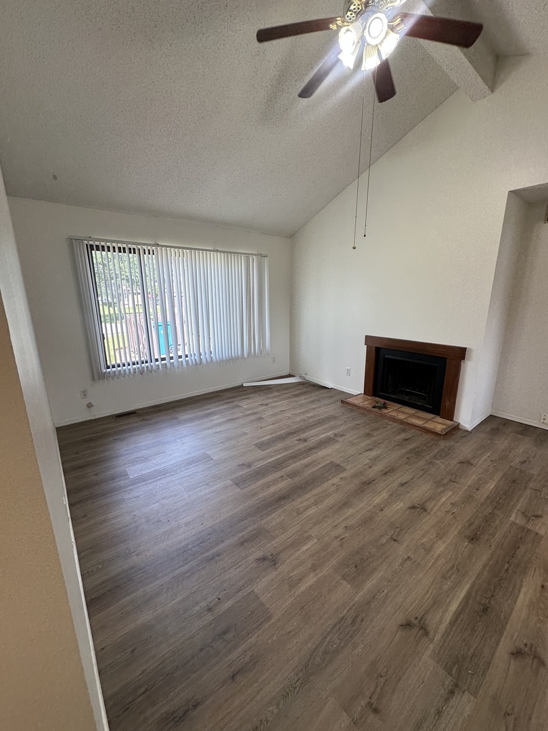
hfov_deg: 85.7
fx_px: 296
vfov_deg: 102.1
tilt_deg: -13.5
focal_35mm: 14
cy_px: 366
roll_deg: -0.2
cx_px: 274
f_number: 2.2
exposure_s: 1/120
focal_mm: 2.22
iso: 80
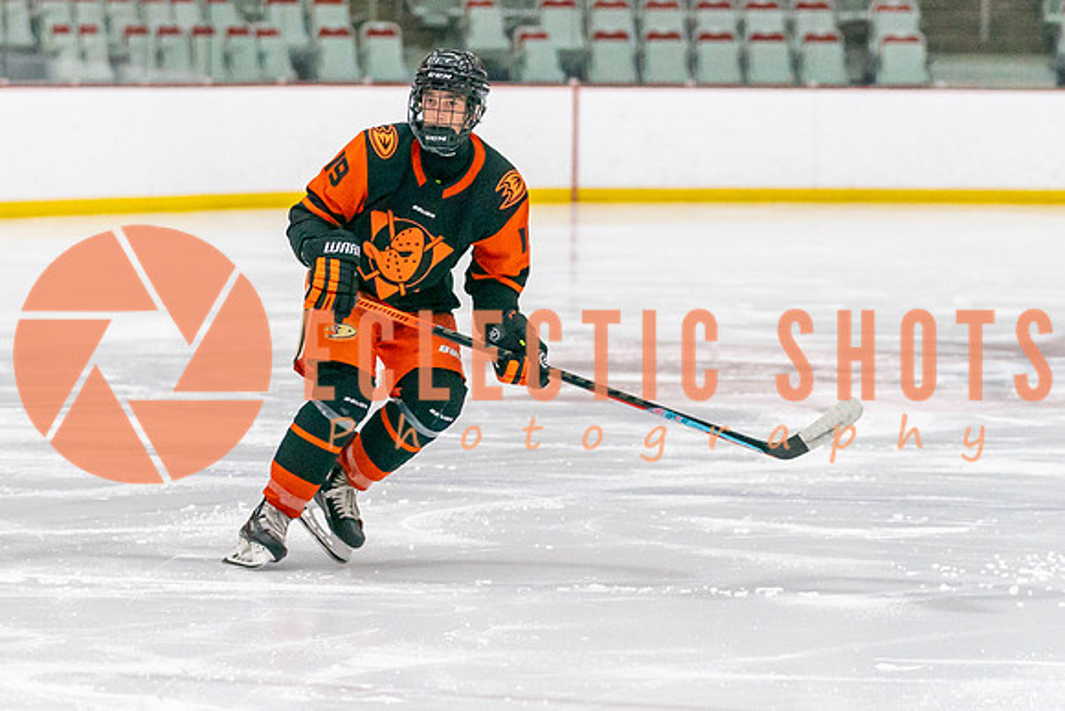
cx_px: 261
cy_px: 436
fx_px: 6457
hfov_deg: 9.4
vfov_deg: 6.3
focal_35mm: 218
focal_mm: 102
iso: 3200
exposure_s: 1/1250
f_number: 2.8
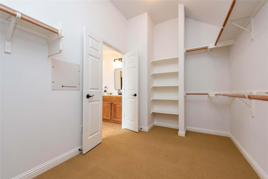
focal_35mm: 14
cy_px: 90
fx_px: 104
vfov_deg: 81.2
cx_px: 134
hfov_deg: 104.2
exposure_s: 1/100
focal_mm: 14
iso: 800
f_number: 5
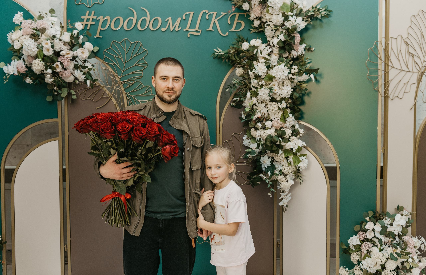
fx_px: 395
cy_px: 143
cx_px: 219
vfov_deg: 38.4
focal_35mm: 34
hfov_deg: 56.7
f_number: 4.5
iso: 500
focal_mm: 32
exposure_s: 1/160
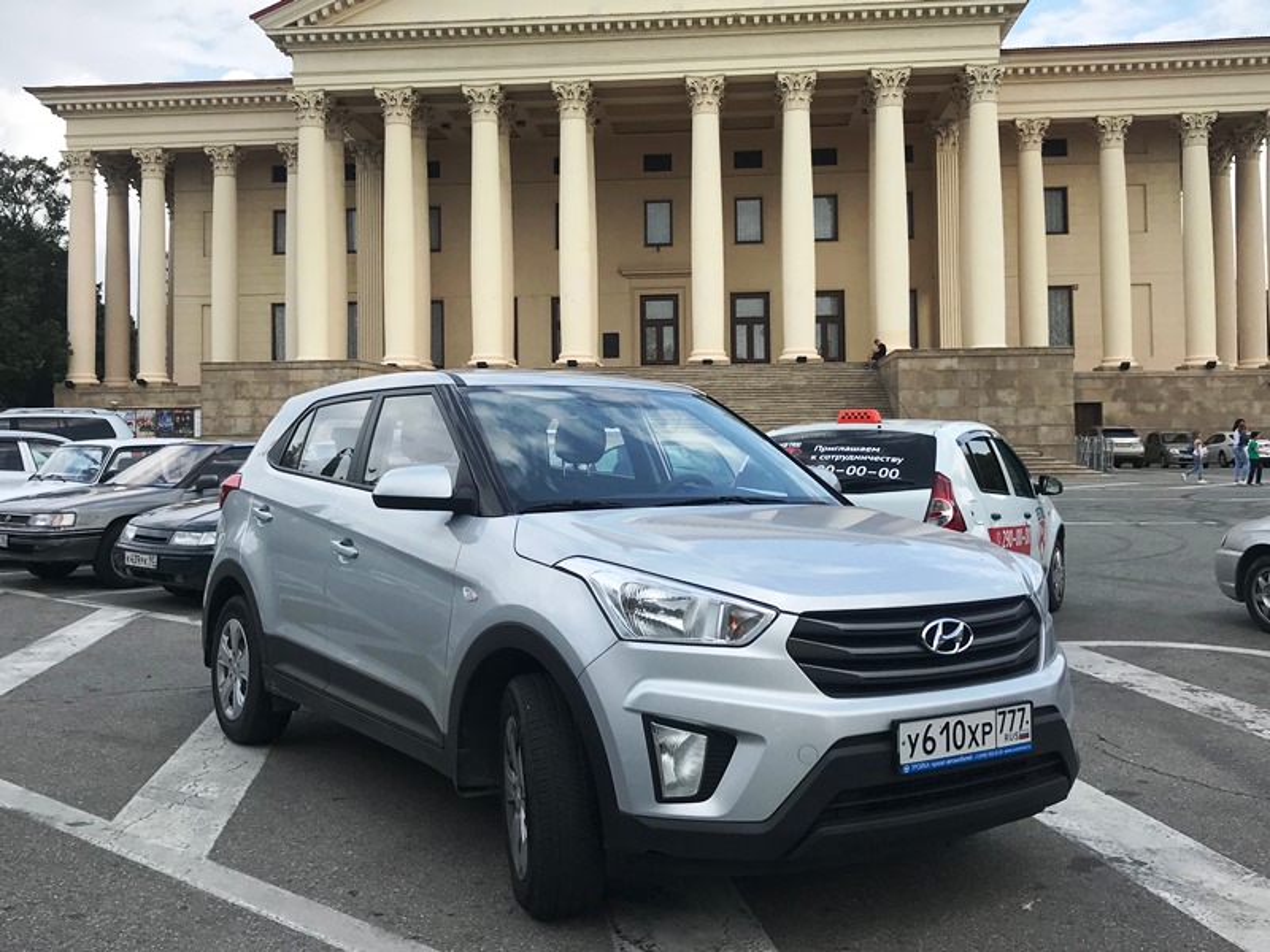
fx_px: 1027
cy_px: 476
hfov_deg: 63.4
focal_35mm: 28
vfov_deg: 49.7
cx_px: 635
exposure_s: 1/1996
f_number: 1.8
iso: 20
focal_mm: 3.99
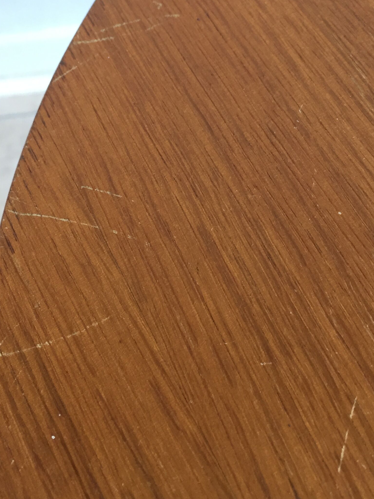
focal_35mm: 46
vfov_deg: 40.9
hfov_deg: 31.5
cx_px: 197
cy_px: 181
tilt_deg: -58.8
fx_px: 663
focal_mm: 4.15
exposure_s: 1/33
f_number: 2.2
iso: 80
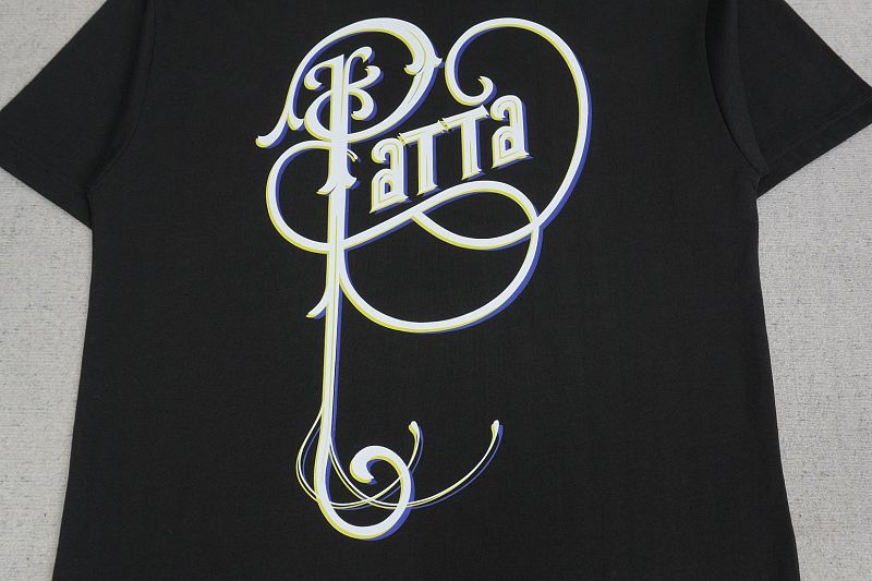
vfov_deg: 36.9
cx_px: 436
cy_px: 290
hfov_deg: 53.1
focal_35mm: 36
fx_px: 872
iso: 1000
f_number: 8
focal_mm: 24
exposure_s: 1/160
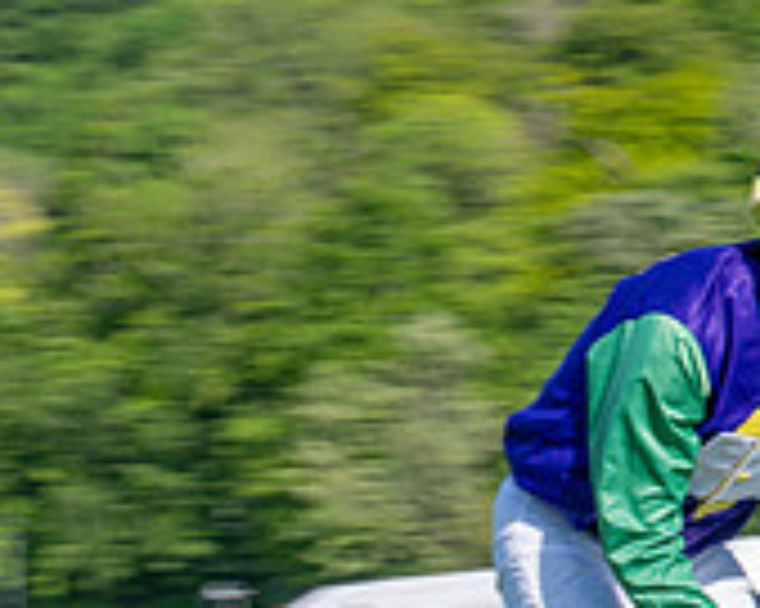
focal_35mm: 305
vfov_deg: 5.0
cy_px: 822
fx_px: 6856
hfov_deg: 6.3
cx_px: 493
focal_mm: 70
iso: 100
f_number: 16
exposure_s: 1/160
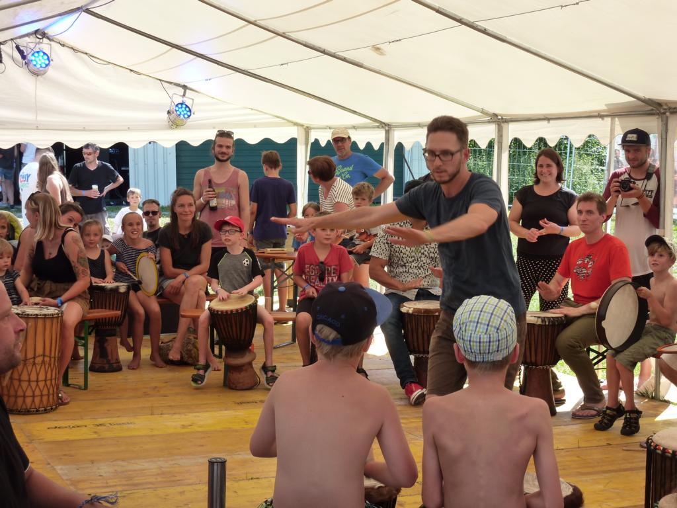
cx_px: 338
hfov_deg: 32.7
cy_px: 254
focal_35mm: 59
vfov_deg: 24.8
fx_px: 1154
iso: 125
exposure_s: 1/160
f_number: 3.9
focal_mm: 9.7
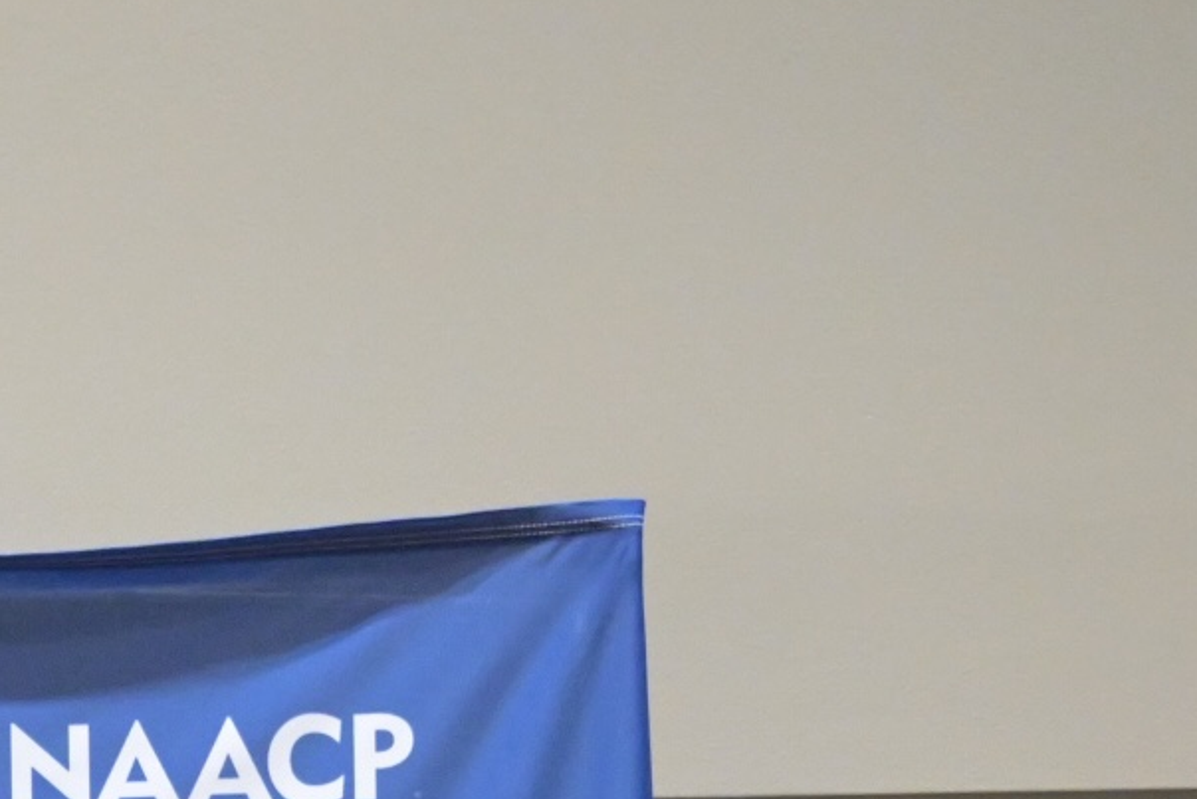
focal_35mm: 515
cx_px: -1391
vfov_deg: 2.6
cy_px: 1973
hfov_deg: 3.9
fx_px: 17127
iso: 4000
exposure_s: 1/160
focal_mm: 96
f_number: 3.2
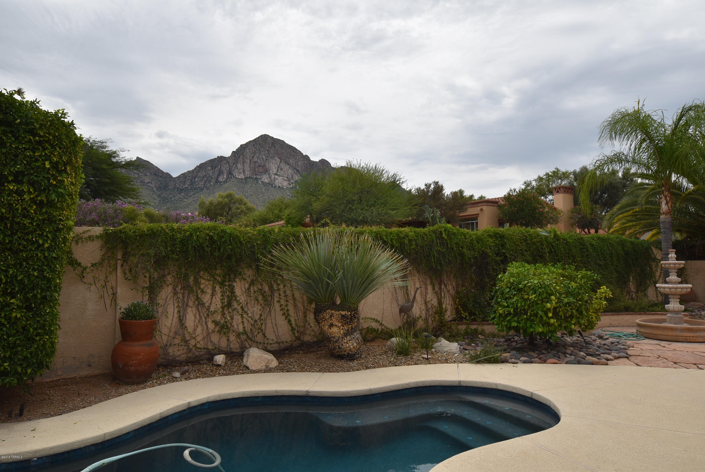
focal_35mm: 22
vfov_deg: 56.2
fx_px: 441
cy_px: 236
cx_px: 352
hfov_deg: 77.3
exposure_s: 1/200
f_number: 9
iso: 100
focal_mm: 15
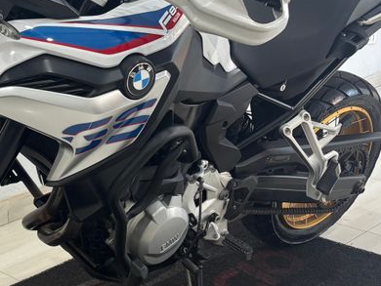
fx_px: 595
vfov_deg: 26.9
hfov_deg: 34.5
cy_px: 90
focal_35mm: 54
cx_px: 82
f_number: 1.6
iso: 100
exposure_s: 1/60
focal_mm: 5.96
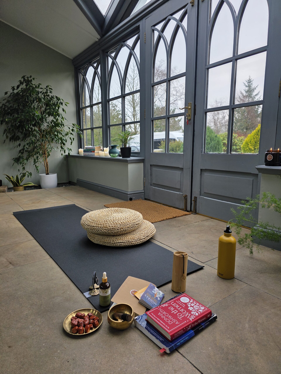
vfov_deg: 73.9
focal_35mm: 23
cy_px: 187
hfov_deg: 58.9
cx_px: 140
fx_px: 249
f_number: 1.7
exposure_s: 1/359
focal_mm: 6.3
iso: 25
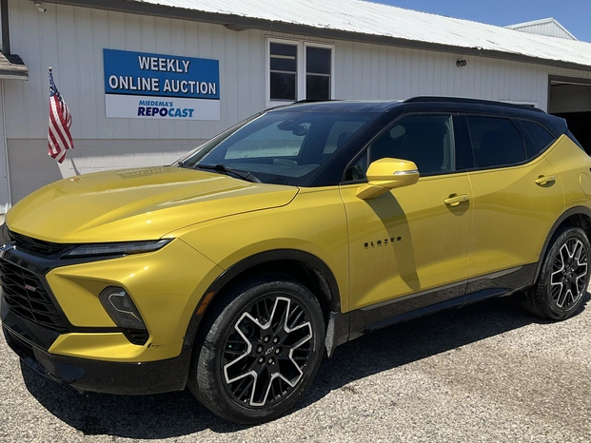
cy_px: 209
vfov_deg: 40.7
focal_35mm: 35
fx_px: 598
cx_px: 275
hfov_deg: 52.6
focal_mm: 3
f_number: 1.8
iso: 25
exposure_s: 1/2141
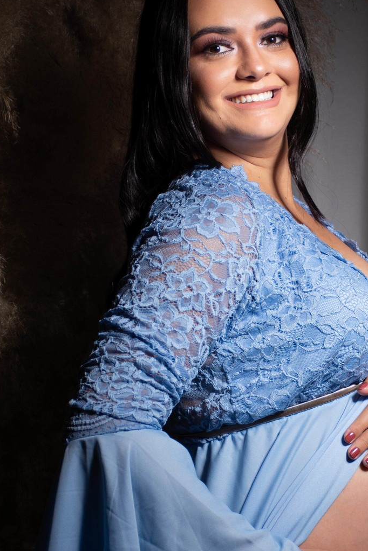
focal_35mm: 132
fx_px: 2024
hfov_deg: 10.3
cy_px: 349
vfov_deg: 15.5
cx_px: 318
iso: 160
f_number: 4.8
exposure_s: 1/160
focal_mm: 50
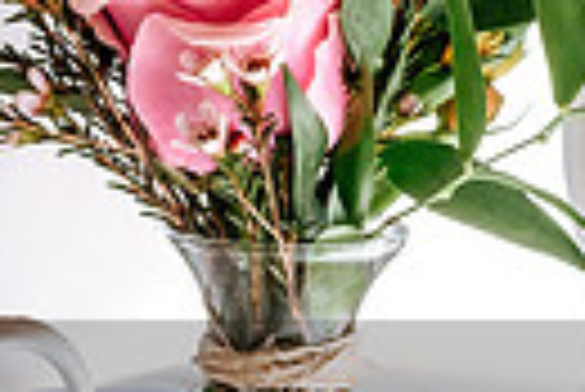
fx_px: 5564
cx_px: 76
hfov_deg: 6.0
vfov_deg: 4.0
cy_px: -146
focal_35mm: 342
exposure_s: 1/125
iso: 200
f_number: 8
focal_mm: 50
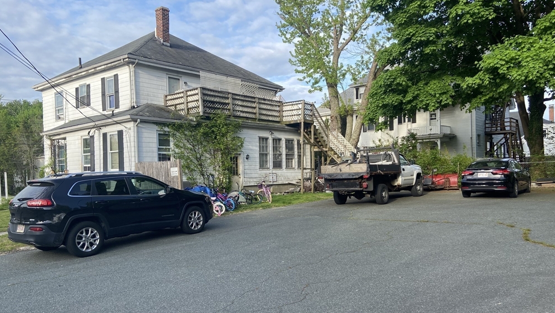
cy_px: 172
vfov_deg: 40.2
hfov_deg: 66.1
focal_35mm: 29
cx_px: 274
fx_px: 427
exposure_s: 1/702
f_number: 1.8
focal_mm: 4.25
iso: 32
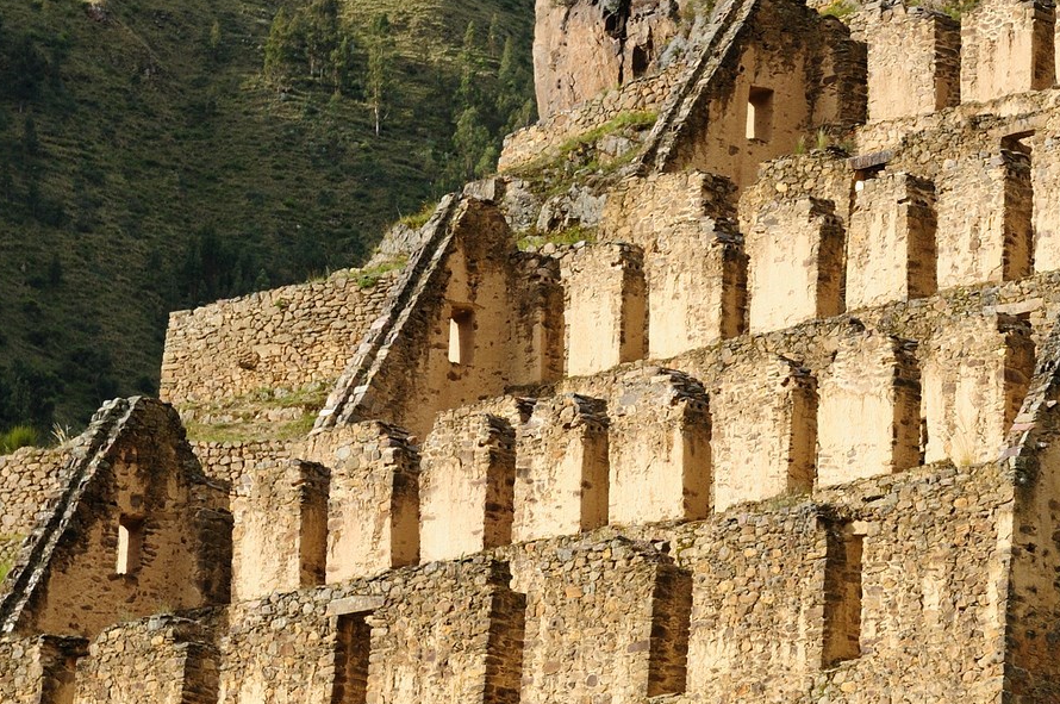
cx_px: 815
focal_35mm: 222
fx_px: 6528
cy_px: 390
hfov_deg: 9.3
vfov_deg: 6.2
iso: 200
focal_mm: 62
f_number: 5.6
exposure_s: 1/100
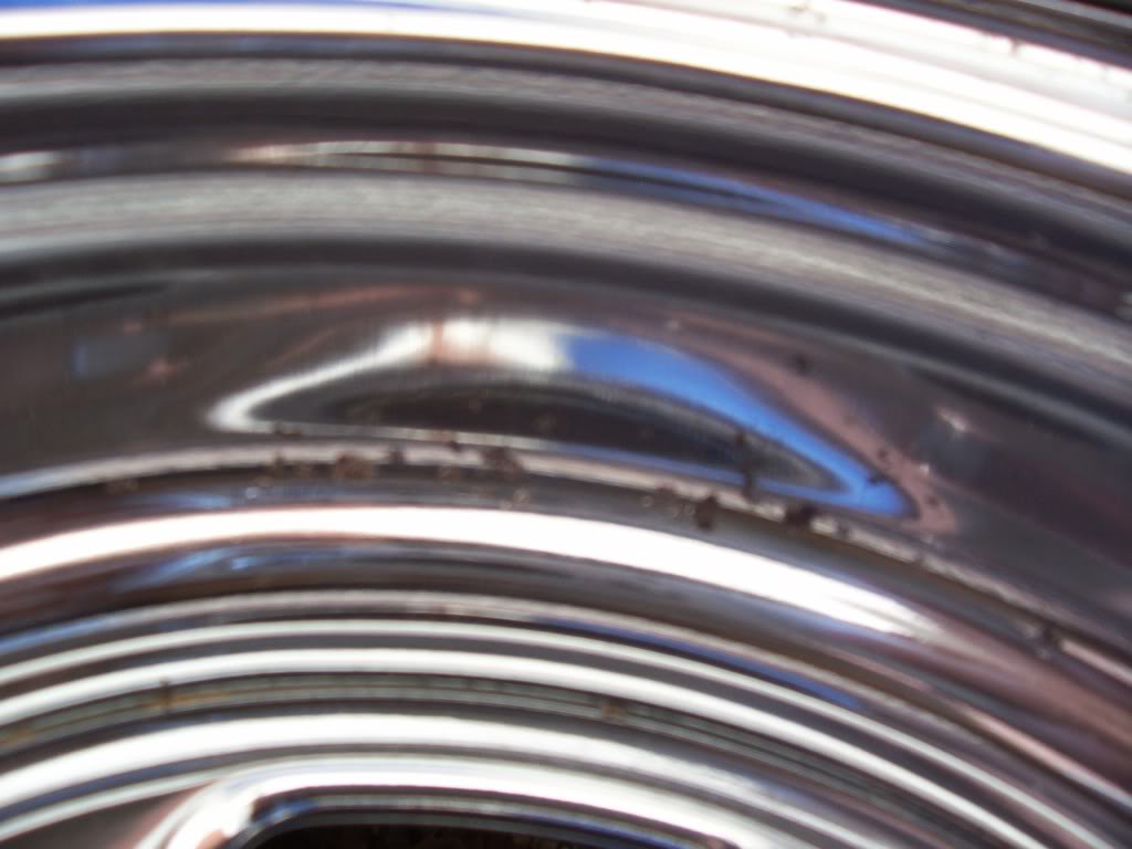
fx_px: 1112
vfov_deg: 41.8
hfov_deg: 54.0
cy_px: 424
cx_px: 566
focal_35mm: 34
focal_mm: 5.6
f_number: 2.7
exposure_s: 1/236
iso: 80
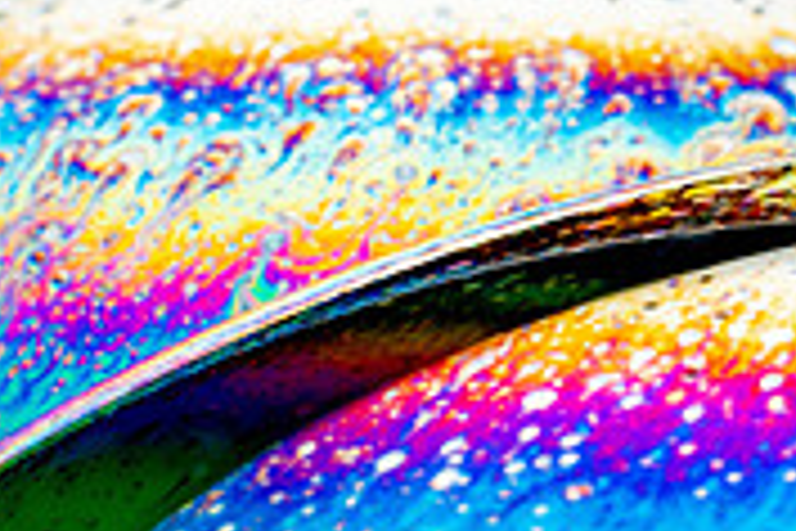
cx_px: 738
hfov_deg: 7.0
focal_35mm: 295
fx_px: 6522
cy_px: 56
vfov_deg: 4.7
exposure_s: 1/50
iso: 100
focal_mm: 90
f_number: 22
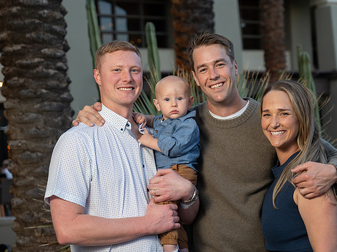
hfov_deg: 25.3
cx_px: 181
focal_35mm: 77
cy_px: 125
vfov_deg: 19.1
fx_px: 749
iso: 800
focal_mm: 68
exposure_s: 1/200
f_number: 4
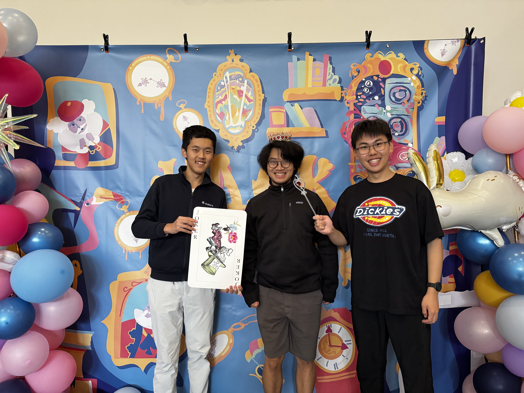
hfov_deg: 71.6
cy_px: 196
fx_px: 363
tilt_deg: -0.1
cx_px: 262
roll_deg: +2.3
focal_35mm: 24
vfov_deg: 56.8
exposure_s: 1/60
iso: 640
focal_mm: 6.76
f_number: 1.78
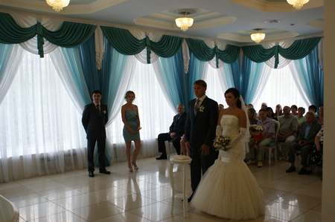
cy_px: 111
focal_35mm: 36
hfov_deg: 53.2
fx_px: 335
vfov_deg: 36.8
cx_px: 168
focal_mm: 24
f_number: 4.5
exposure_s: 1/40
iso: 100
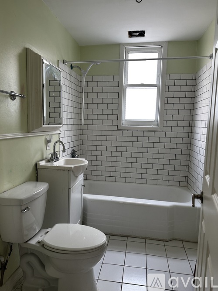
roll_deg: -1.6
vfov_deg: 71.6
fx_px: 202
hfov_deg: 56.8
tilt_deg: -7.3
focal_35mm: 24
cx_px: 109
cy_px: 146
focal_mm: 6.86
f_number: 1.78
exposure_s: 1/60
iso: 125
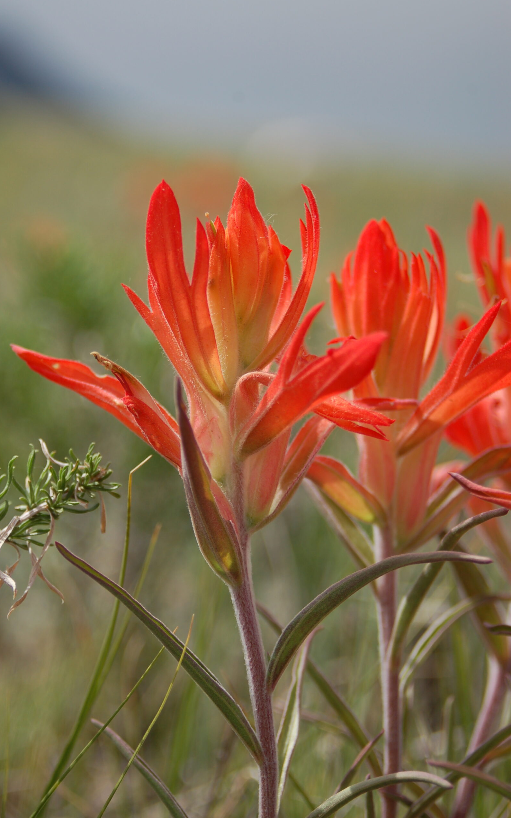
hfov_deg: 10.7
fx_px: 2740
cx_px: 239
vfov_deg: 17.0
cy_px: 410
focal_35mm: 123
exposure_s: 1/640
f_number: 6.3
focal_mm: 80
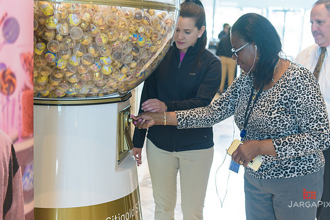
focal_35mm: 56
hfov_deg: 35.6
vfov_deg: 24.2
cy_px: 102
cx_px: 169
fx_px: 513
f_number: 3.2
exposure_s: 1/160
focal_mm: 52
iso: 1600
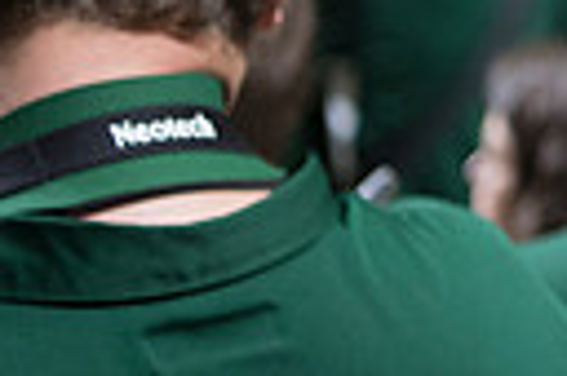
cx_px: 1196
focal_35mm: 236
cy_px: -7
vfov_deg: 5.8
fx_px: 3712
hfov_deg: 8.2
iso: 2000
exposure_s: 1/200
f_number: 2.8
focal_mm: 52
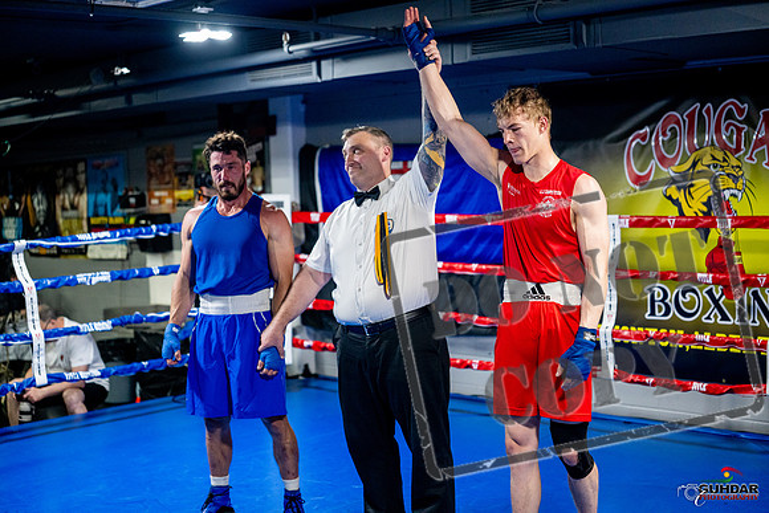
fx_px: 1068
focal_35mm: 50
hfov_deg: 39.6
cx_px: 384
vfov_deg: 27.0
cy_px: 256
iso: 5000
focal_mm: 50
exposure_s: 1/1000
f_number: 2
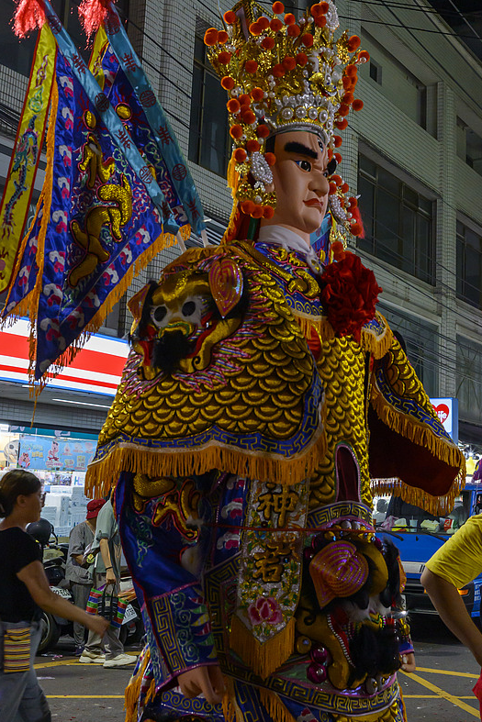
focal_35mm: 52
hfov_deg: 26.0
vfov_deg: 38.0
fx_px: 1044
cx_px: 288
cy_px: 293
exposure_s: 1/125
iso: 3200
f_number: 5.6
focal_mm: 35
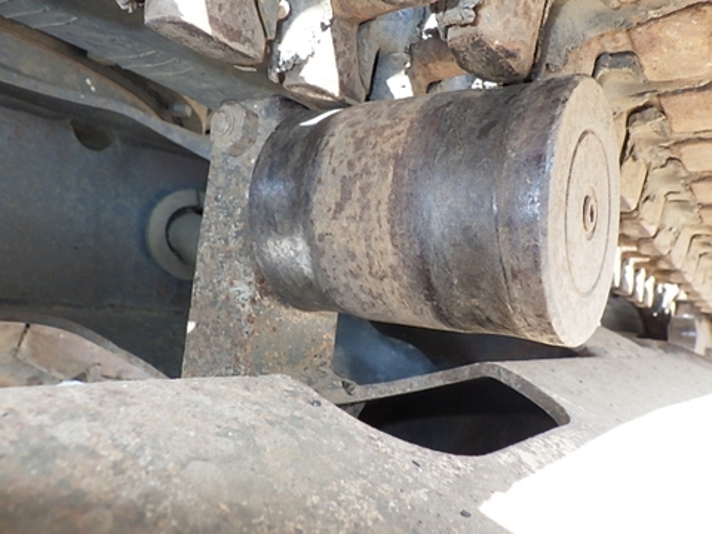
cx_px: 356
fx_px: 576
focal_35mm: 28
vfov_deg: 49.7
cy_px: 267
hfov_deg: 63.4
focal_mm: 5
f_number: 4.2
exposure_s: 1/60
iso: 250
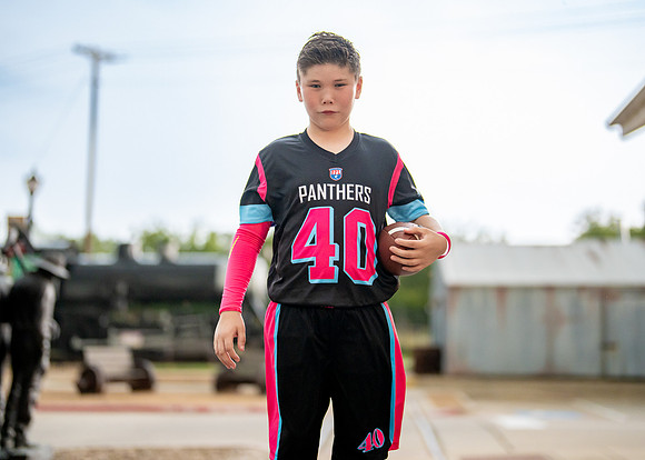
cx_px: 331
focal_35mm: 59
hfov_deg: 33.2
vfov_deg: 24.0
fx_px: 1080
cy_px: 209
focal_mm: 50
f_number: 1.2
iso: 1250
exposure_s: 1/400
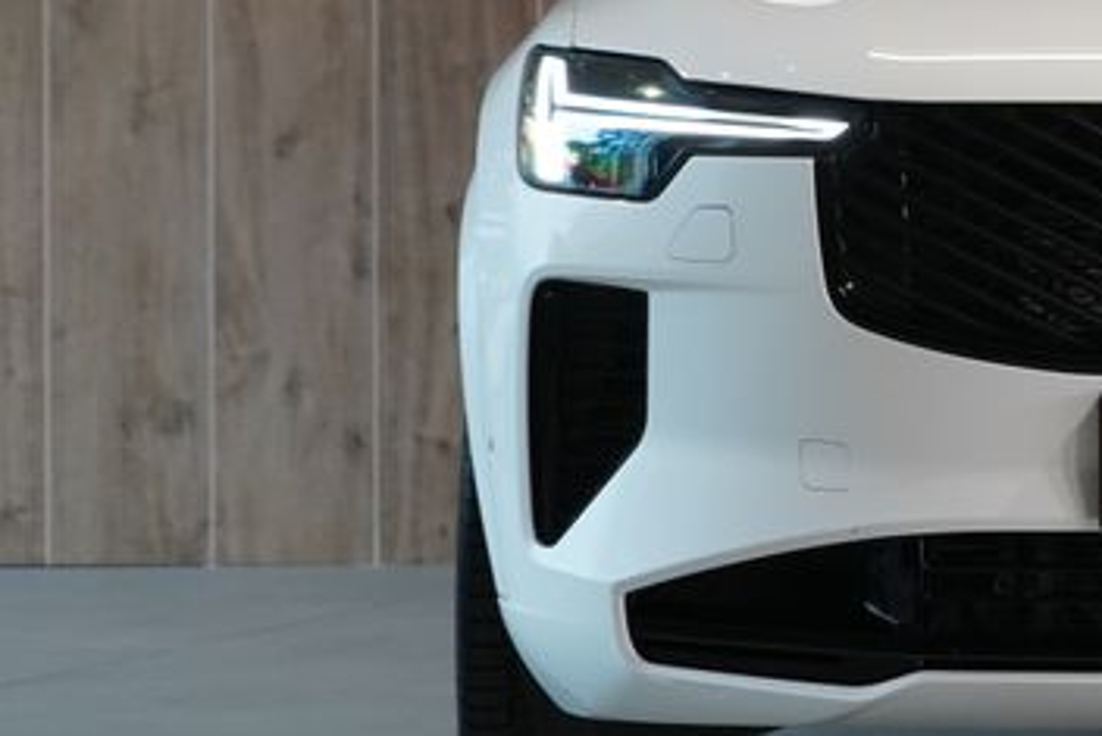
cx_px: 1399
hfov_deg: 10.2
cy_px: 114
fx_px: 6063
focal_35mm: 198
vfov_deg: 6.9
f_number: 5.6
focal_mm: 68
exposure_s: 1/160
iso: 2000
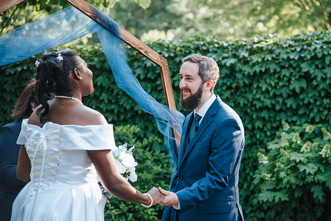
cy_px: 99
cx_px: 182
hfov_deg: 18.5
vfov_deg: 12.4
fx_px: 1013
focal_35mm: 110
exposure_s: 1/250
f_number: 4
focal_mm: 100
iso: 450
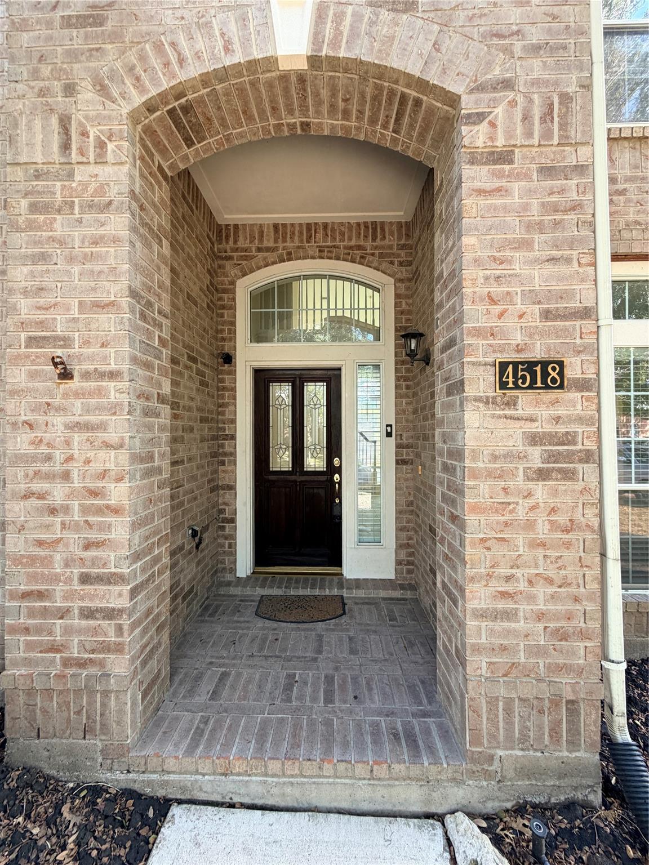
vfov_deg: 102.1
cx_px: 324
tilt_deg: +2.6
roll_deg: +0.2
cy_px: 432
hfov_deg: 85.7
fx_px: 350
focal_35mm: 14
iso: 125
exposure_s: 1/121
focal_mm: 2.22
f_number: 2.2
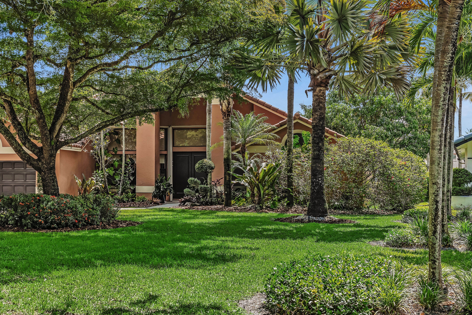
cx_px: 137
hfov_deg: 36.3
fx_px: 708
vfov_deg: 25.1
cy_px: 169
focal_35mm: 54
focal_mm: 34
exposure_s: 1/200
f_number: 8
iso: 200
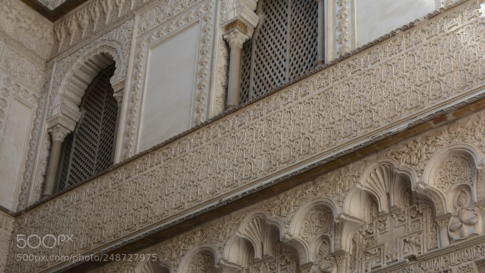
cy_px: 119
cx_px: 241
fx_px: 1016
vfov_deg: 15.3
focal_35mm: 79
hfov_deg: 26.8
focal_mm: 50
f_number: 5.6
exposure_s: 1/125
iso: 250
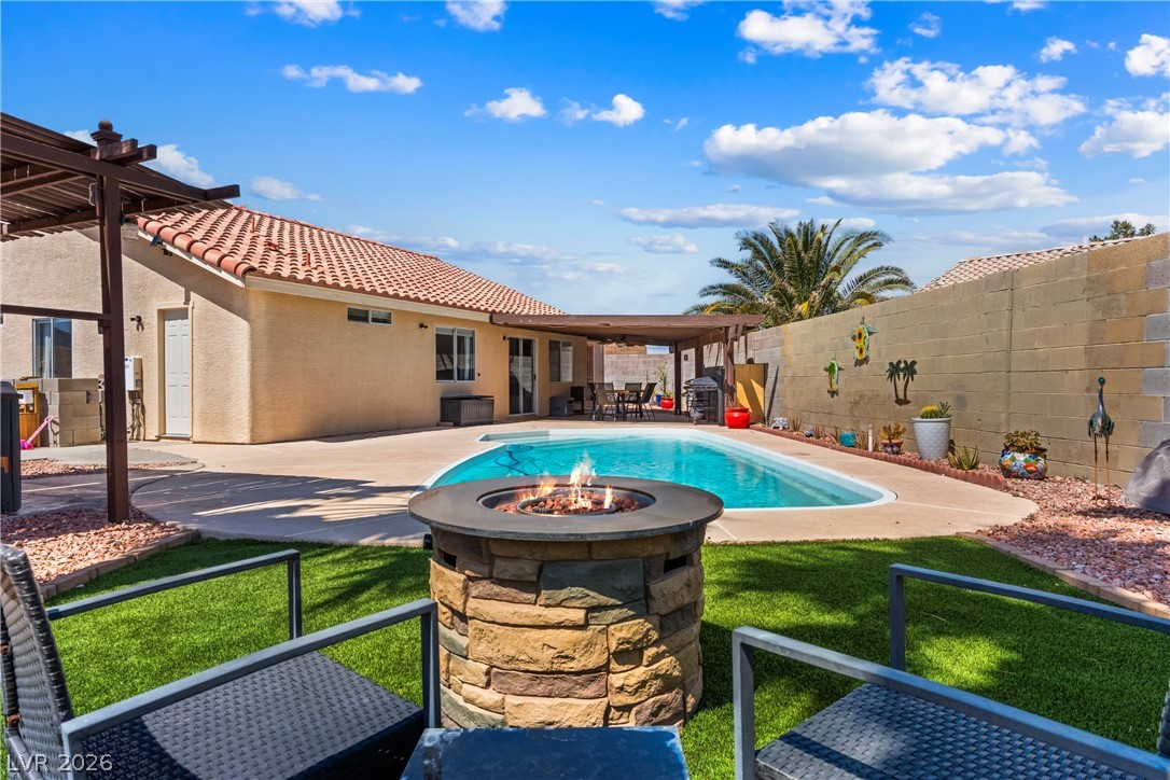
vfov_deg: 57.2
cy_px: 390
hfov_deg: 78.6
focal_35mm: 22
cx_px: 585
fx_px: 715
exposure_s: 1/8000
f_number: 8
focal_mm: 22
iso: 400
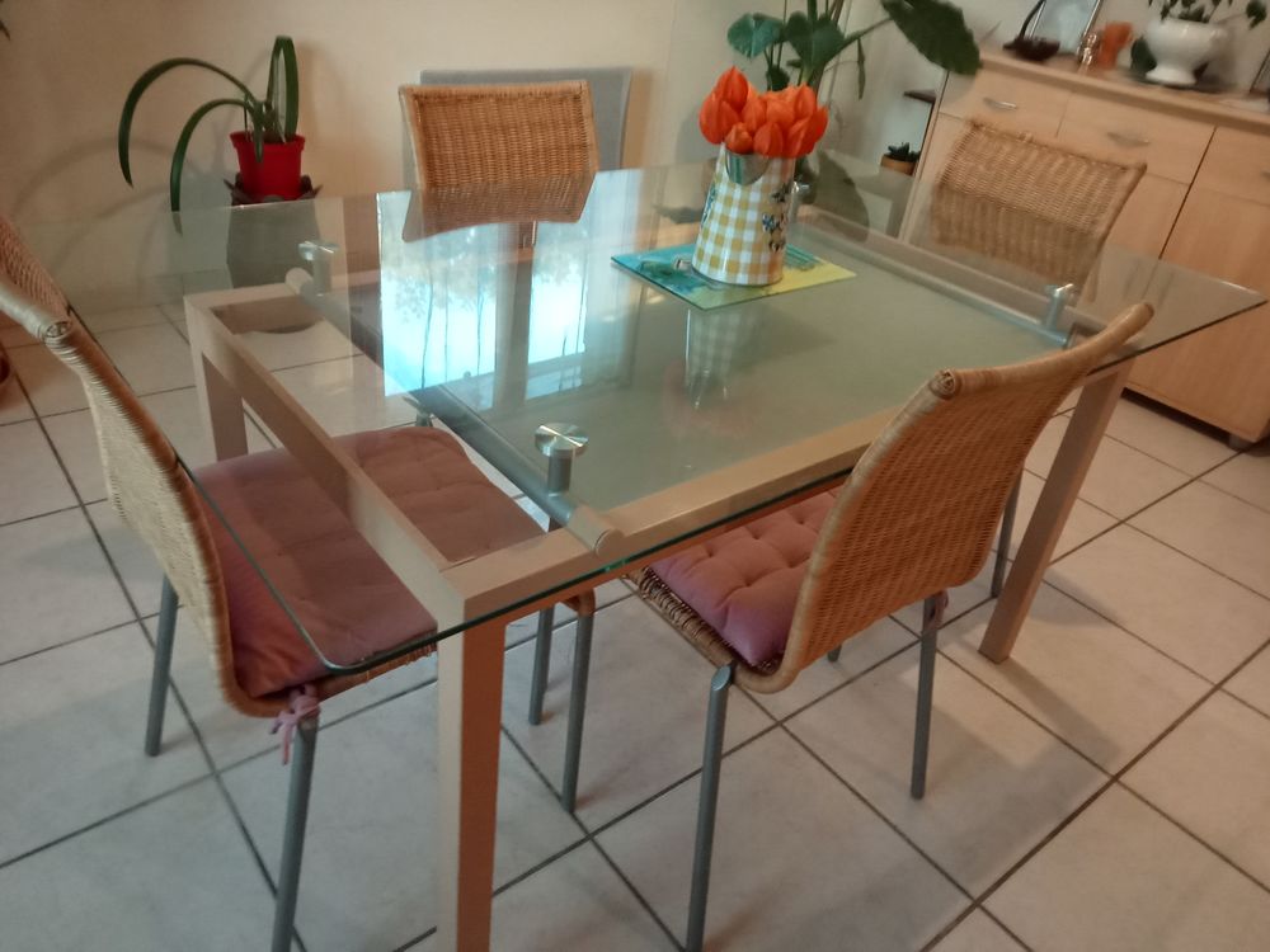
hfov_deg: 63.4
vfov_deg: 49.7
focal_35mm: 28
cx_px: 635
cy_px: 476
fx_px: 1027
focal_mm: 3.46
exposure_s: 1/33.3
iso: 1272
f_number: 2.2
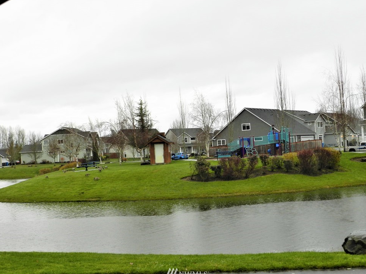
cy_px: 141
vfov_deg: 29.7
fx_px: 518
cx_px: 188
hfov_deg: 38.9
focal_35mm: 49
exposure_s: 1/80
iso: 160
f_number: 4.2
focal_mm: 8.1
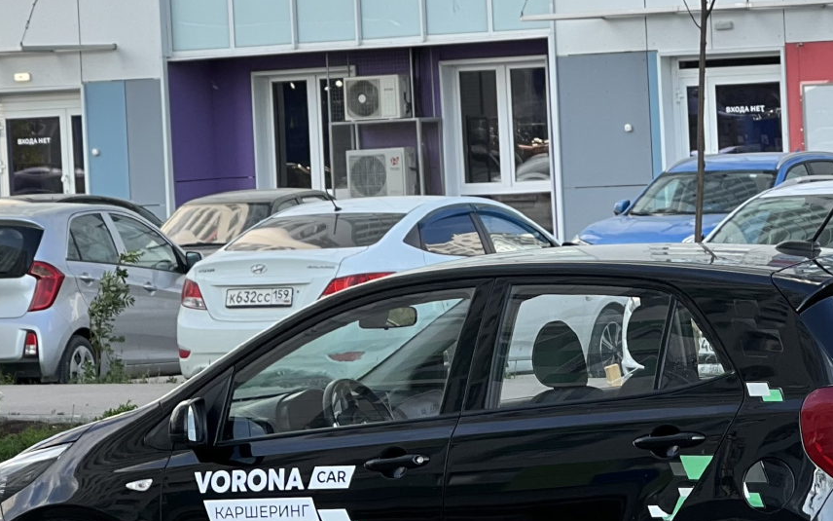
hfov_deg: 16.8
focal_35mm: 124
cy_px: 402
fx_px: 2815
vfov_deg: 10.5
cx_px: 519
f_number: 2.8
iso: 32
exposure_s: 1/161
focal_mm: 9
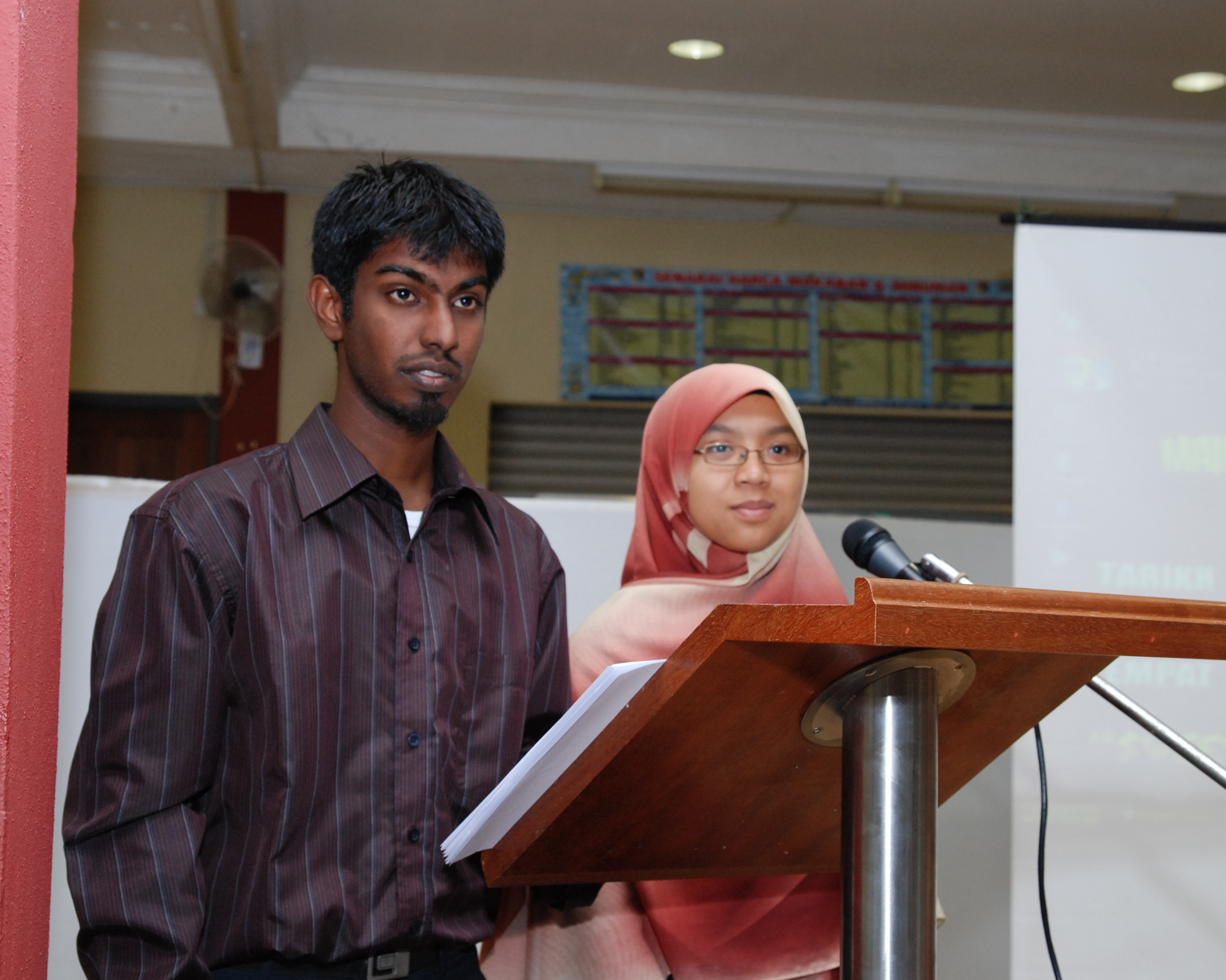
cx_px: 644
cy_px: 489
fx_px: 1959
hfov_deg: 34.7
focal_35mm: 54
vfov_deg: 28.1
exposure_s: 1/60
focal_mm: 32
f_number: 5
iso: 500
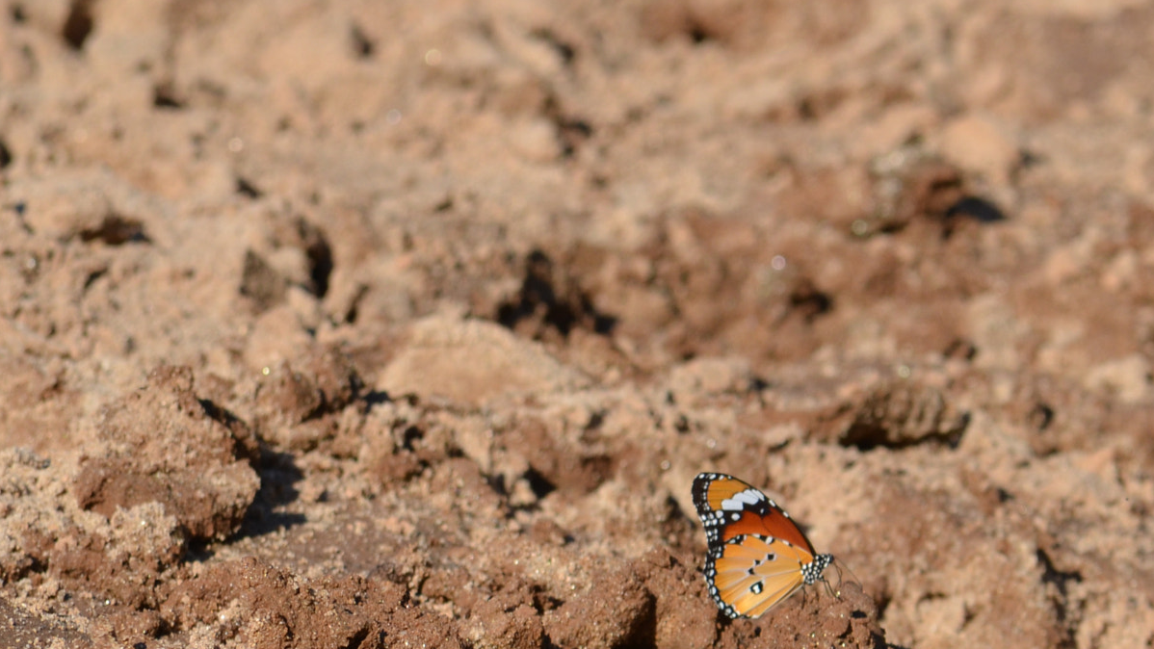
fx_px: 24603
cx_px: 812
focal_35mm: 804
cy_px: 573
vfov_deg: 1.5
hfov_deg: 2.7
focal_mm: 300
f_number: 8
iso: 400
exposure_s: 1/1000
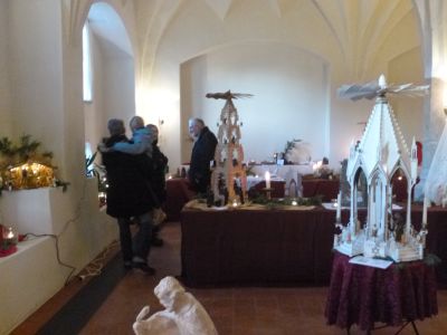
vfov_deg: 44.2
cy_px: 168
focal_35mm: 32
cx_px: 224
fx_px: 413
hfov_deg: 56.8
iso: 1000
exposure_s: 1/15
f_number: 2.9
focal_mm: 5.7
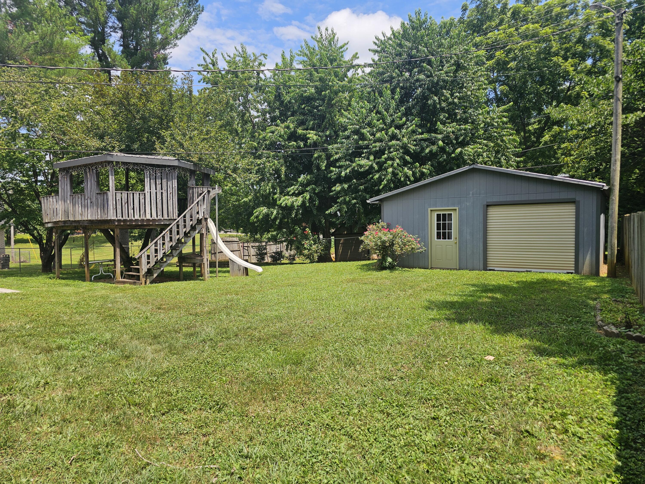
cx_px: 322
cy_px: 242
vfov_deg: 58.9
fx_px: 429
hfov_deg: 73.9
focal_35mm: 23
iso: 10
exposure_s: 1/575
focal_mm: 6.3
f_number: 1.7
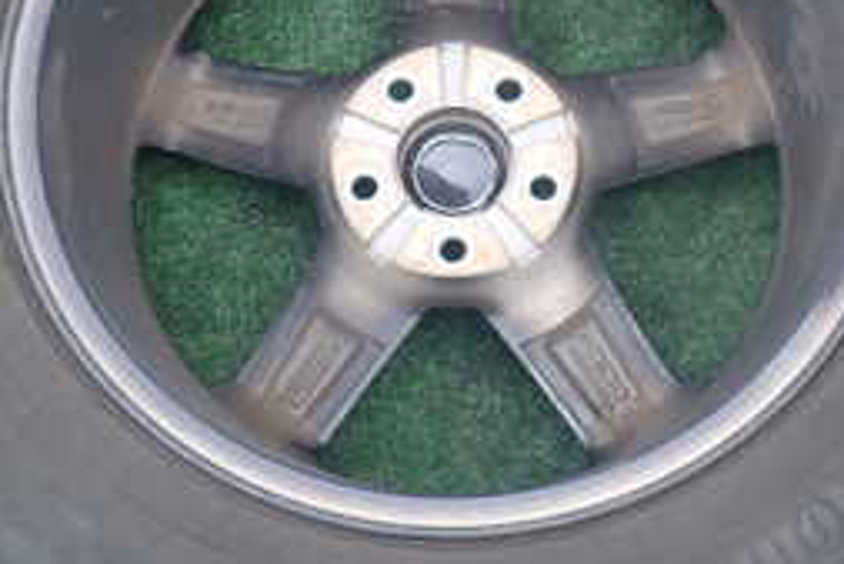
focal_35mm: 74
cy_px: 177
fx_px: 1736
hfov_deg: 27.3
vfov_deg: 18.4
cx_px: 410
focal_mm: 5.4
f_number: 2.3
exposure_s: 1/250
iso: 100
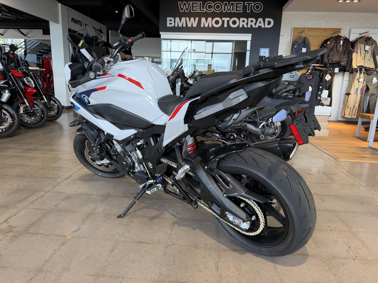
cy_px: 142
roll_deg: -1.7
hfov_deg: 71.6
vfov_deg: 56.8
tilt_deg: -12.9
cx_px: 189
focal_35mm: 24
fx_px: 262
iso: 100
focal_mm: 6.76
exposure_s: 1/136
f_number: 1.78
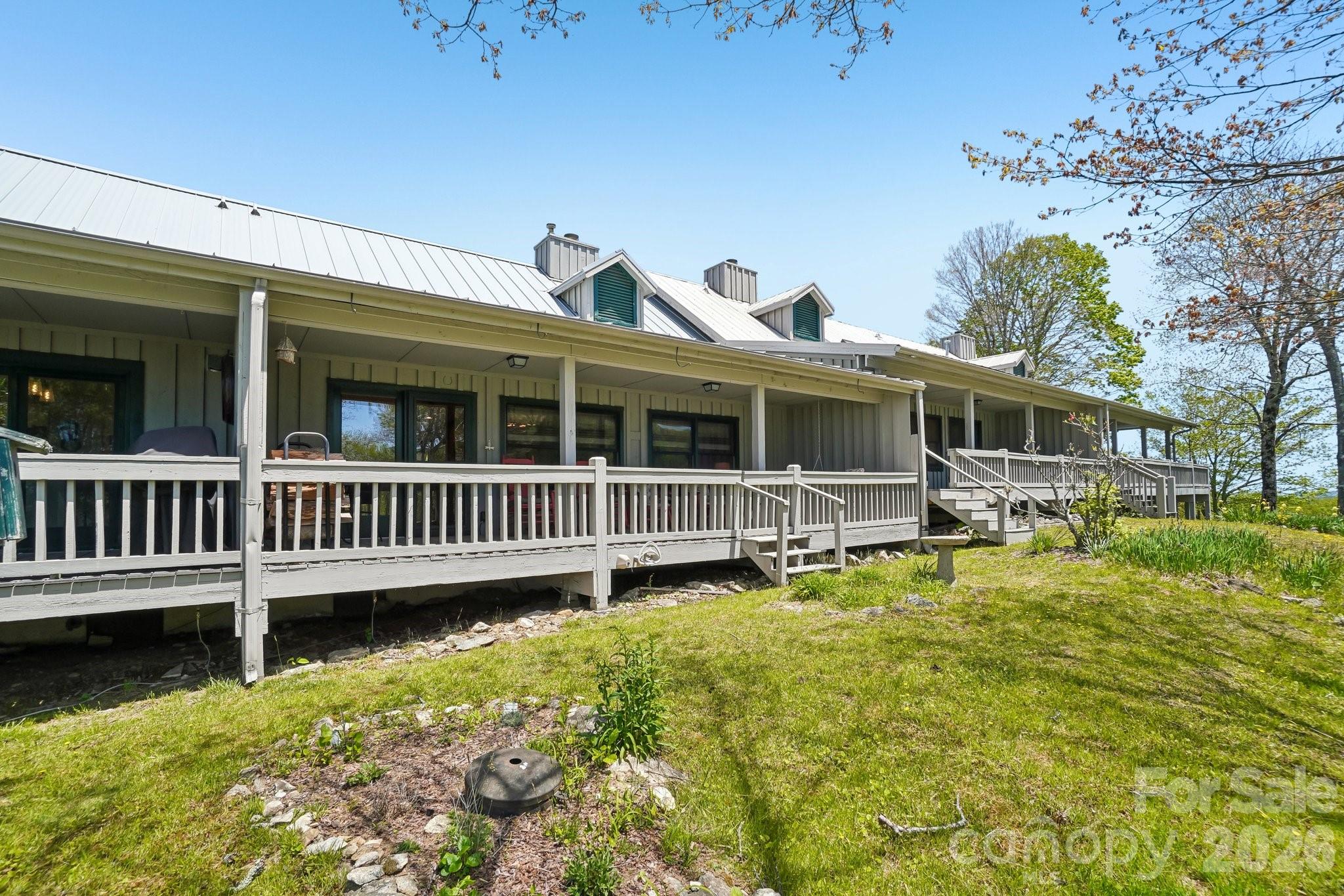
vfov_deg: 77.3
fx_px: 560
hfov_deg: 100.4
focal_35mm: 15
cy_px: 448
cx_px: 672
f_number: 8
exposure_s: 1/160
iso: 100
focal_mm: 10
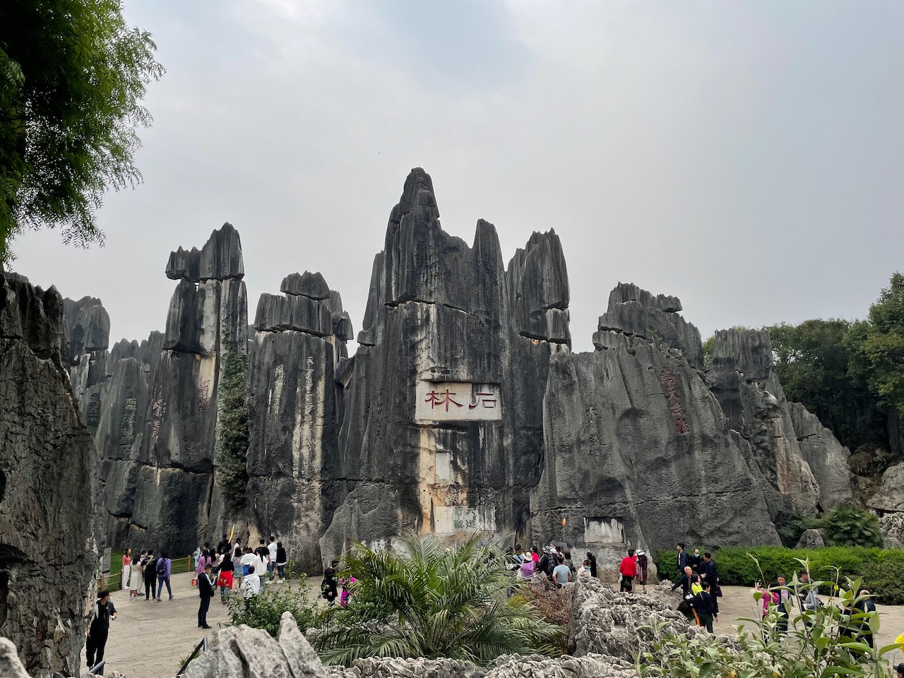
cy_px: 339
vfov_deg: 53.1
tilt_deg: +11.1
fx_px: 679
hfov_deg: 67.3
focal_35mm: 26
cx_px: 452
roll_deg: +1.6
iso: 32
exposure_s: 1/3509
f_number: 1.6
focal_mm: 4.2
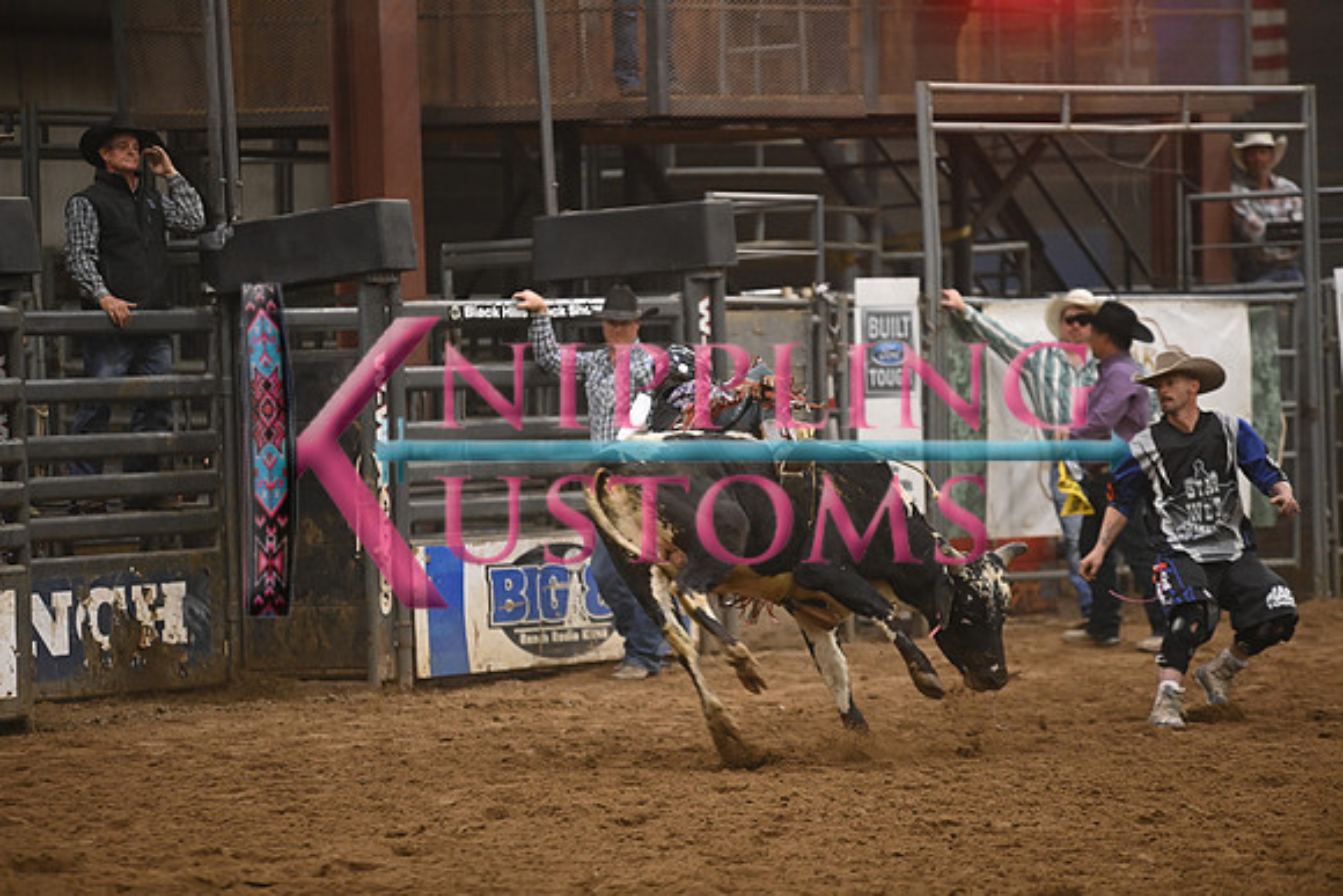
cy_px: 448
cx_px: 672
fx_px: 7463
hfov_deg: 10.3
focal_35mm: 200
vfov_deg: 6.9
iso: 3200
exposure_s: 1/400
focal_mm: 200
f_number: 2.8
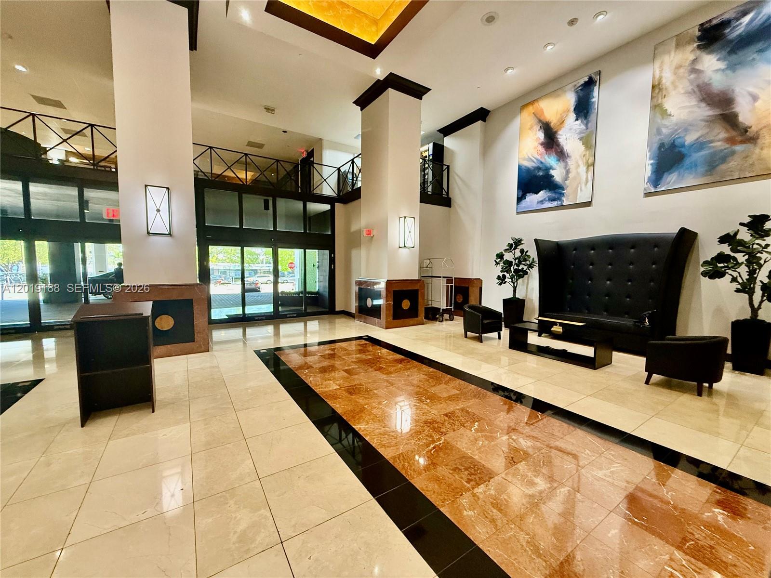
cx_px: 386
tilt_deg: -3.4
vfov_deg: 85.7
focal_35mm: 14
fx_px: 312
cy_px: 289
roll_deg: -0.6
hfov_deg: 102.1
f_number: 2.2
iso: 400
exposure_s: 1/60
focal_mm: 2.22
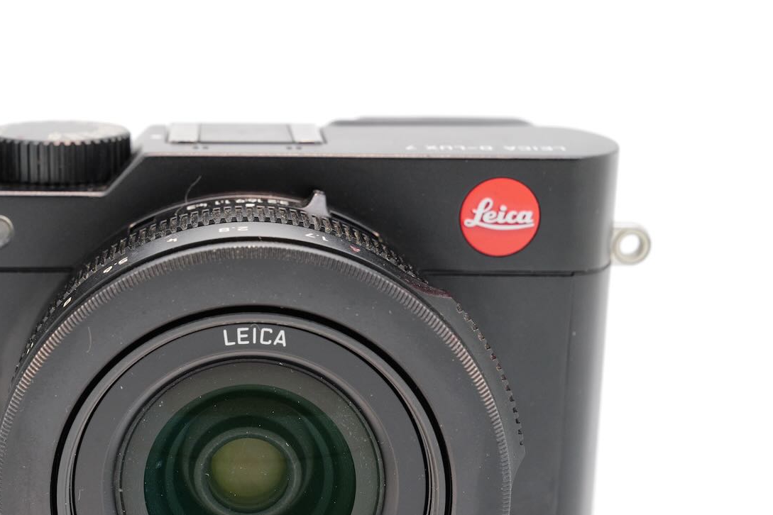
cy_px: 363
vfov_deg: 17.2
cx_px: 172
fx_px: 1696
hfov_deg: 25.3
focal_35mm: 79
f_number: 9
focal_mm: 43
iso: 800
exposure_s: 1/60
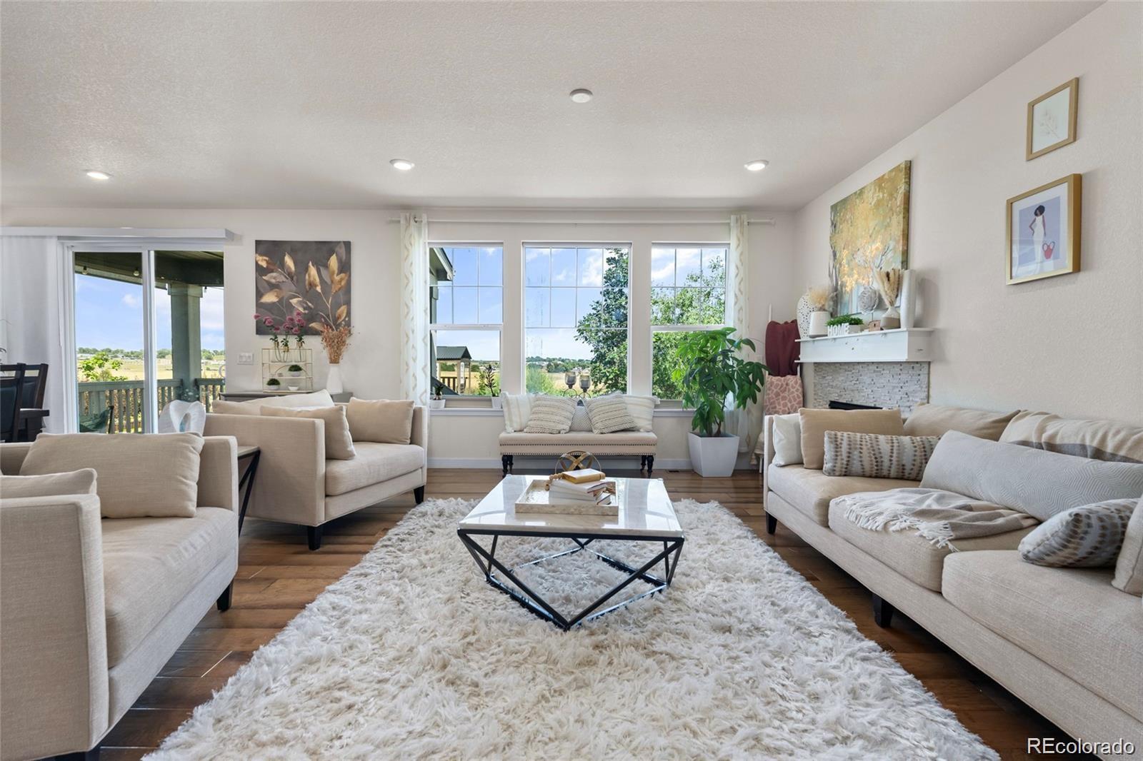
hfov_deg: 95.0
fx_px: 524
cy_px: 380
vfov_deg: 72.0
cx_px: 572
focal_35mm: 16
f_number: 6.3
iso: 320
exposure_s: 1/15
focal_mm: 16.5
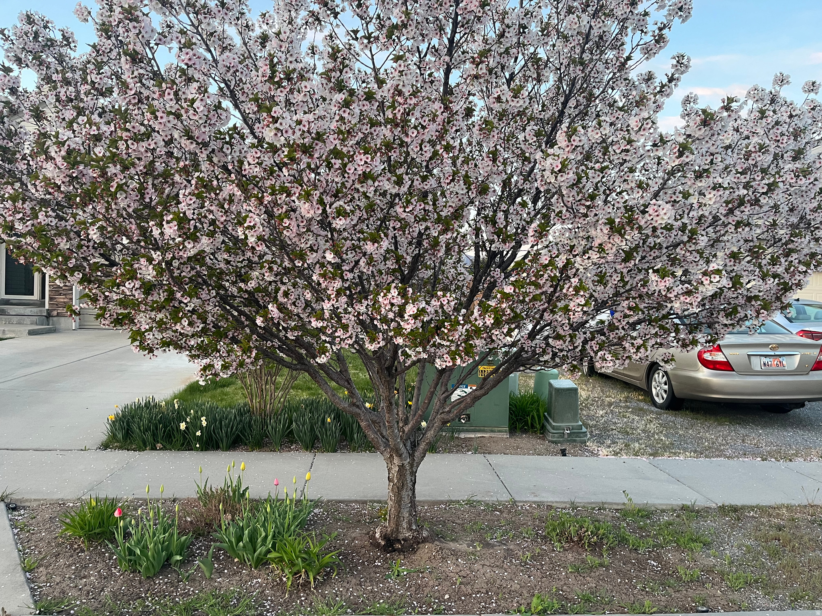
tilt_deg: -1.7
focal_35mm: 26
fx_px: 617
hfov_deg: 67.3
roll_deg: -1.7
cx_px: 411
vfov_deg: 53.1
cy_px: 308
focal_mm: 5.1
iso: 125
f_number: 1.6
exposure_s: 1/91
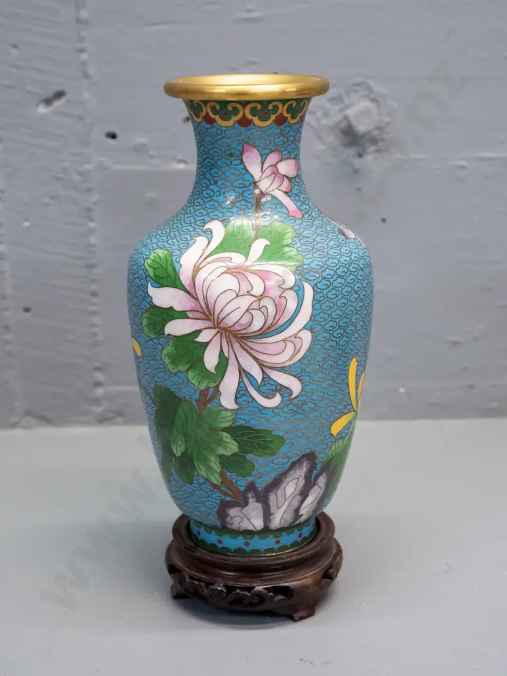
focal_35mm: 60
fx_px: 1172
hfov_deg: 24.4
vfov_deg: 32.2
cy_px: 338
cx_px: 254
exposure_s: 1/100
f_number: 5.6
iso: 3200
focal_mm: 30
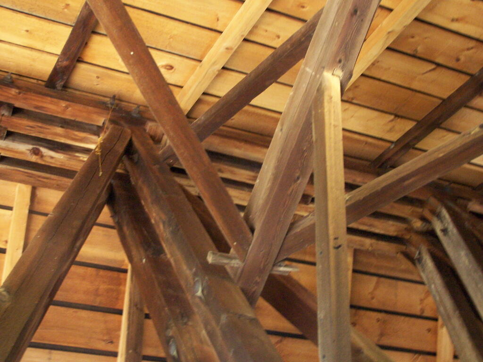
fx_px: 823
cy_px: 181
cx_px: 242
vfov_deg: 24.8
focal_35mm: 59
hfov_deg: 32.7
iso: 400
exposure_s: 1/20
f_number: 3.1
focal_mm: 9.8
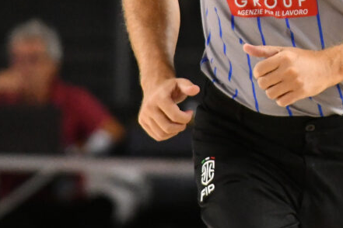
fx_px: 5183
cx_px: 340
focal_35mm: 544
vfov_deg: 2.5
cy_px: -60
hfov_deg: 3.8
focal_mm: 200
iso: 5000
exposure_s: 1/1250
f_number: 4.5
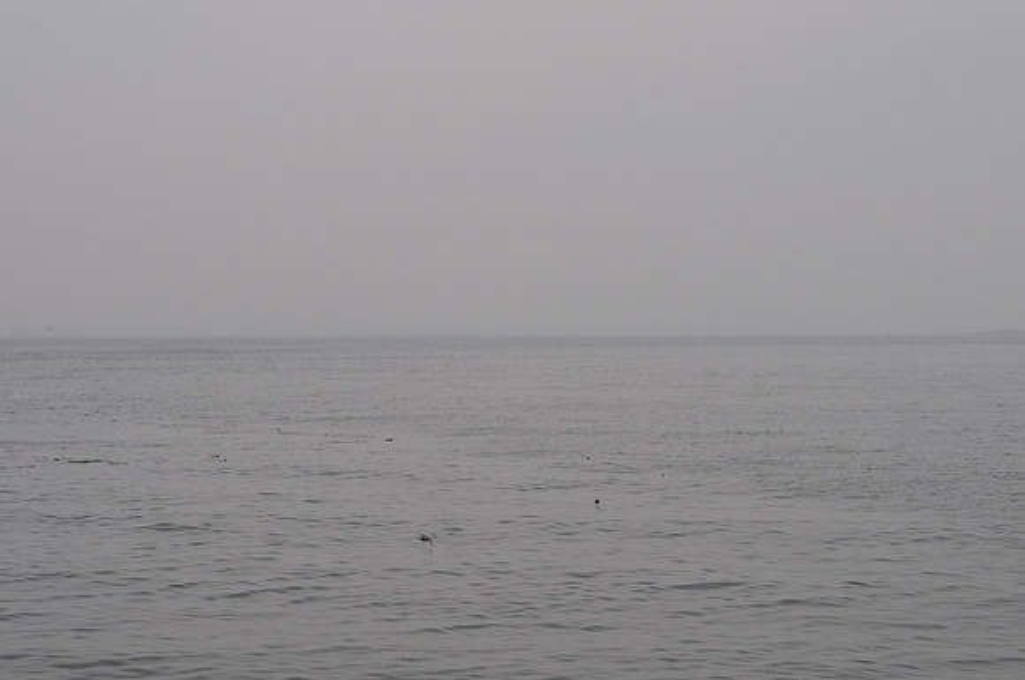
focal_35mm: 75
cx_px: 512
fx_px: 2132
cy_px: 340
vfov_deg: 18.1
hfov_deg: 27.0
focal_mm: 50
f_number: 14
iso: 400
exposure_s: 1/800
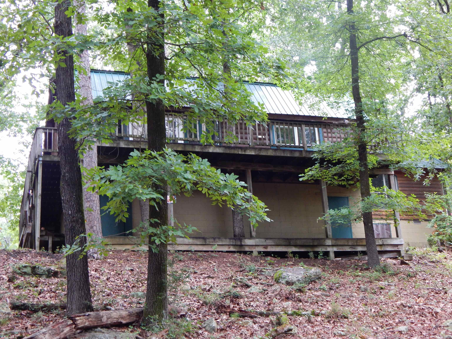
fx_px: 705
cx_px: 226
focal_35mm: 54
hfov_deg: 35.5
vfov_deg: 27.0
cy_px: 170
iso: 180
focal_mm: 9.7
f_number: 3.8
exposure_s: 1/30
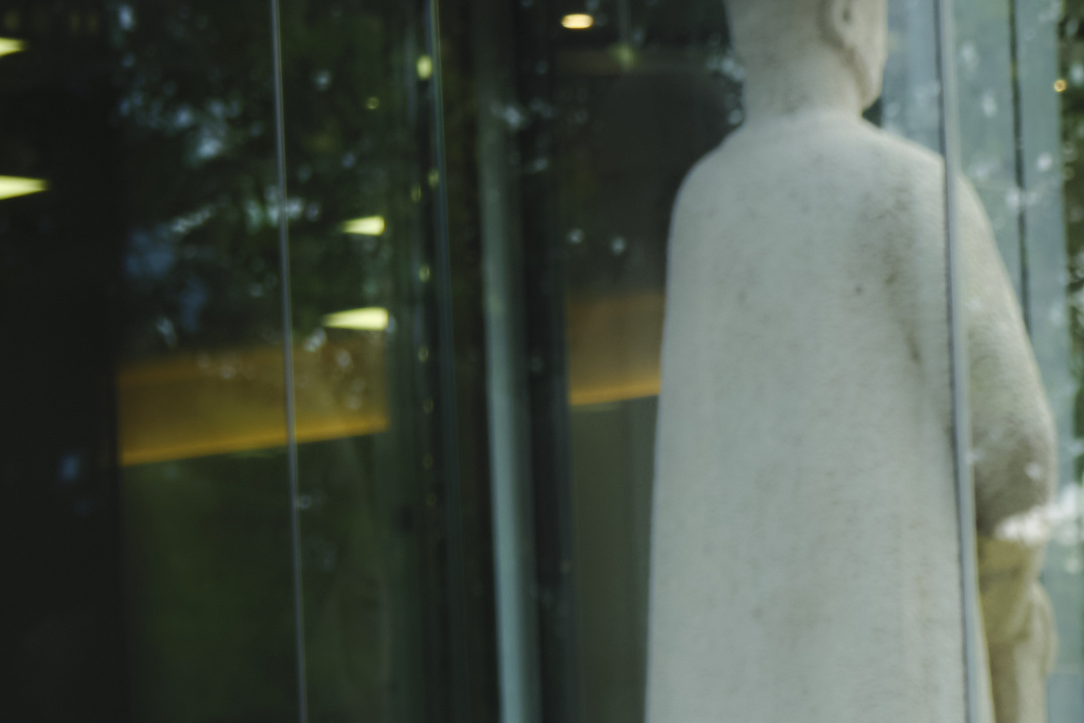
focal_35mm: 188
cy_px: 806
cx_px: 2356
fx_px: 5660
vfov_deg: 7.3
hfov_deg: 9.9
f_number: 4
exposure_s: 1/250
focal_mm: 27.4
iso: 400
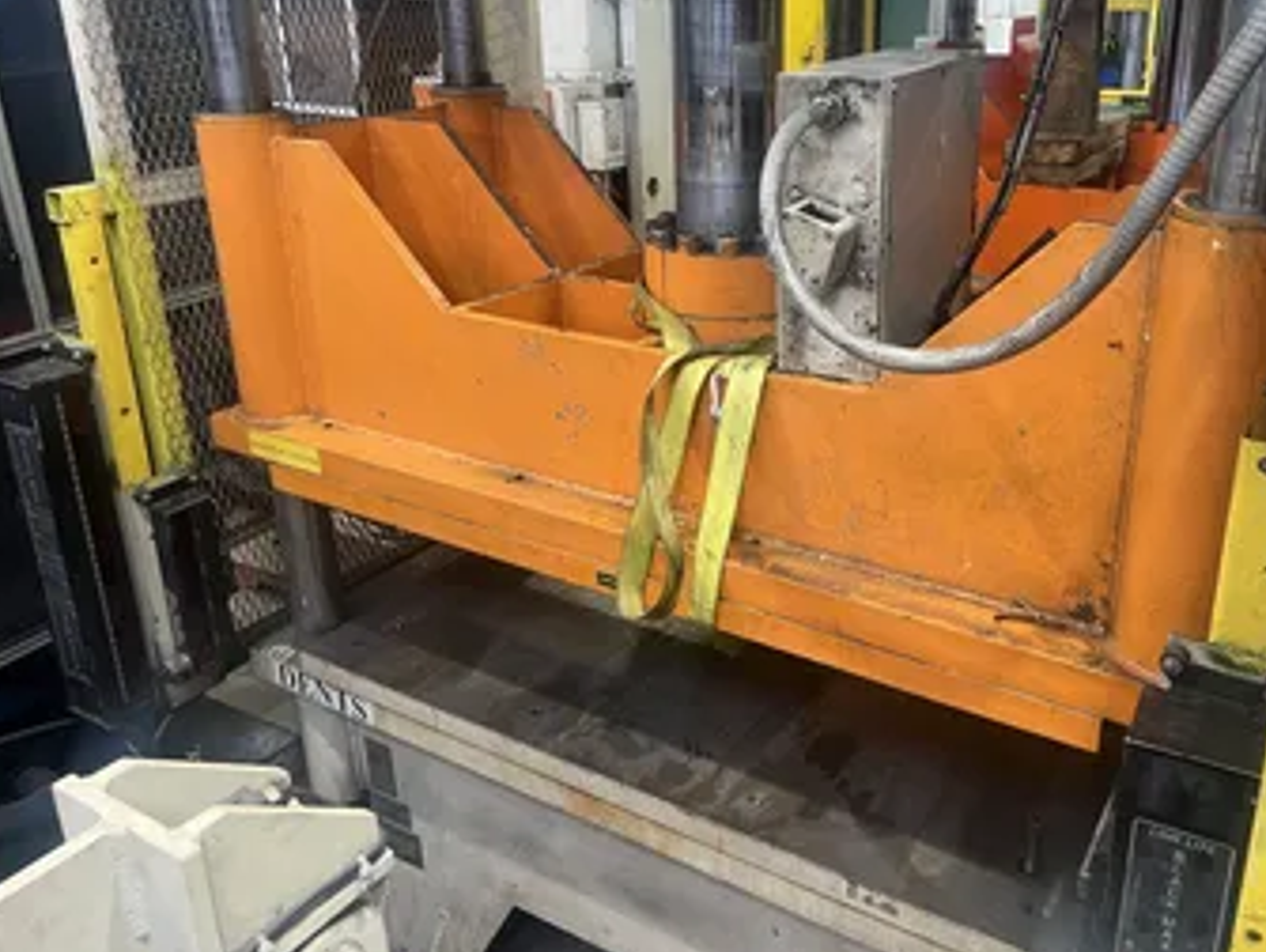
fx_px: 1135
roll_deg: -1.0
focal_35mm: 31
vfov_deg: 45.4
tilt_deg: -19.2
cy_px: 397
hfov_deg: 57.9
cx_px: 744
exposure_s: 1/83
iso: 125
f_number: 1.5
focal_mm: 5.7
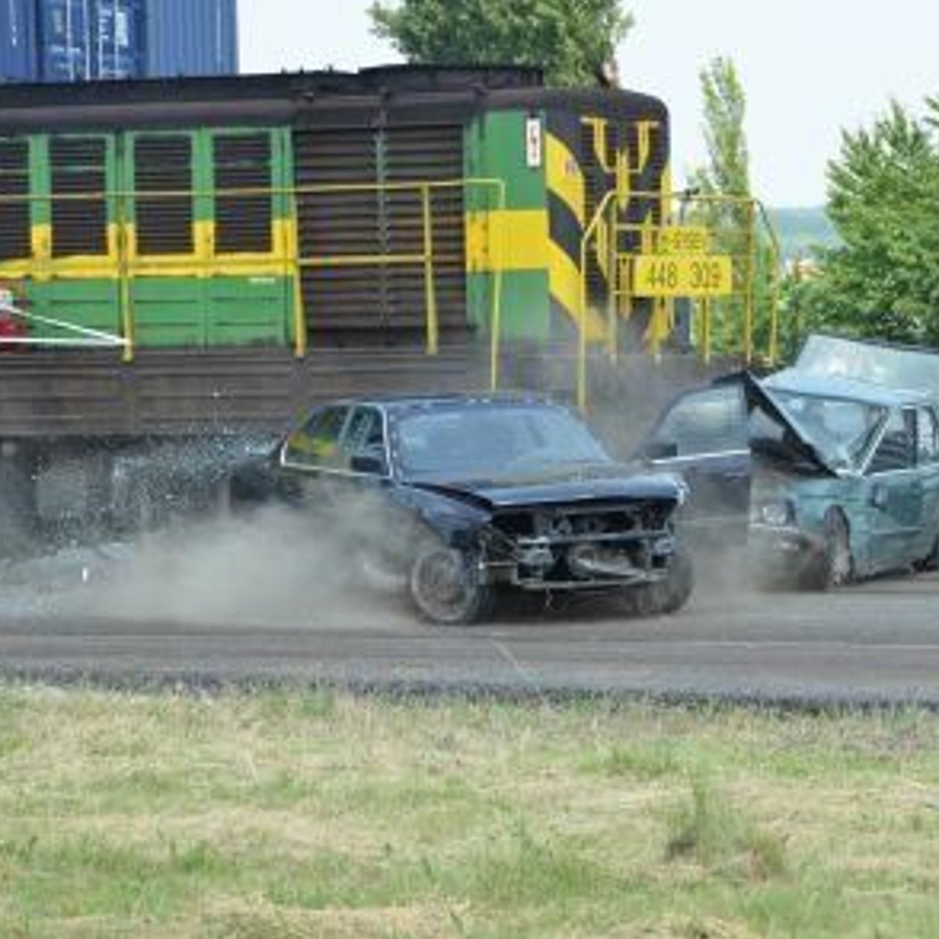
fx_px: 4788
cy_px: 473
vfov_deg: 11.2
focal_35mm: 156
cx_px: 597
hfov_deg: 11.2
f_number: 7.1
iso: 1250
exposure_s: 1/1600
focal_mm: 80
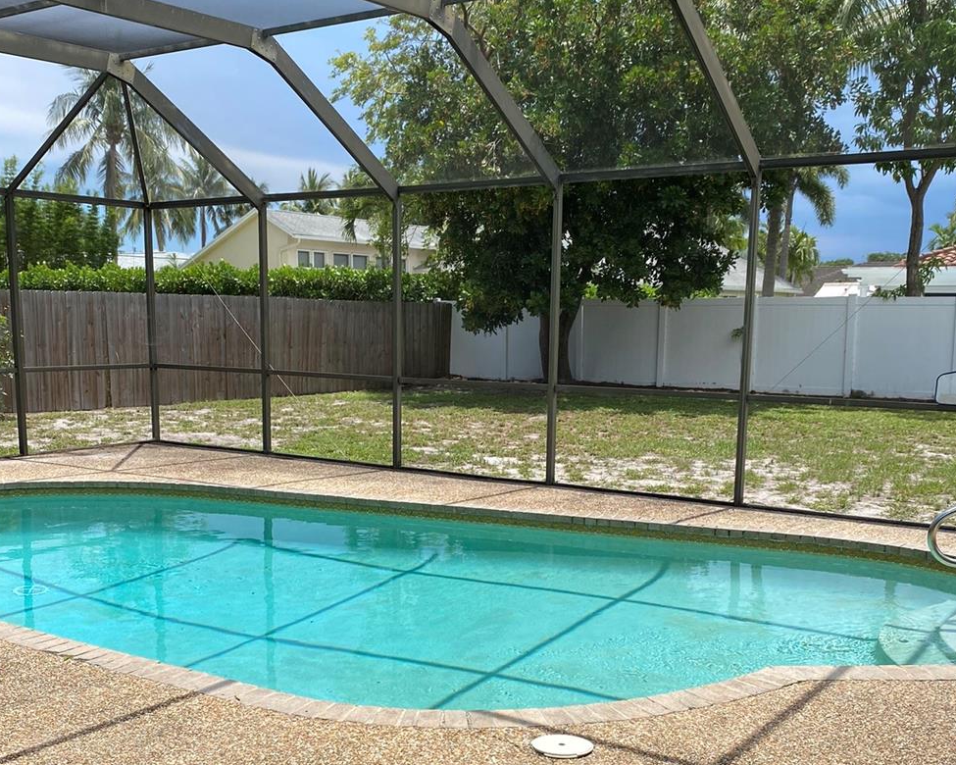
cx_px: 444
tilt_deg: -8.6
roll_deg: +0.0
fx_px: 1132
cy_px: 500
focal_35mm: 40
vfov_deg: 37.0
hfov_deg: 45.8
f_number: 1.8
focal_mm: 4.25
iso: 32
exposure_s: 1/1701
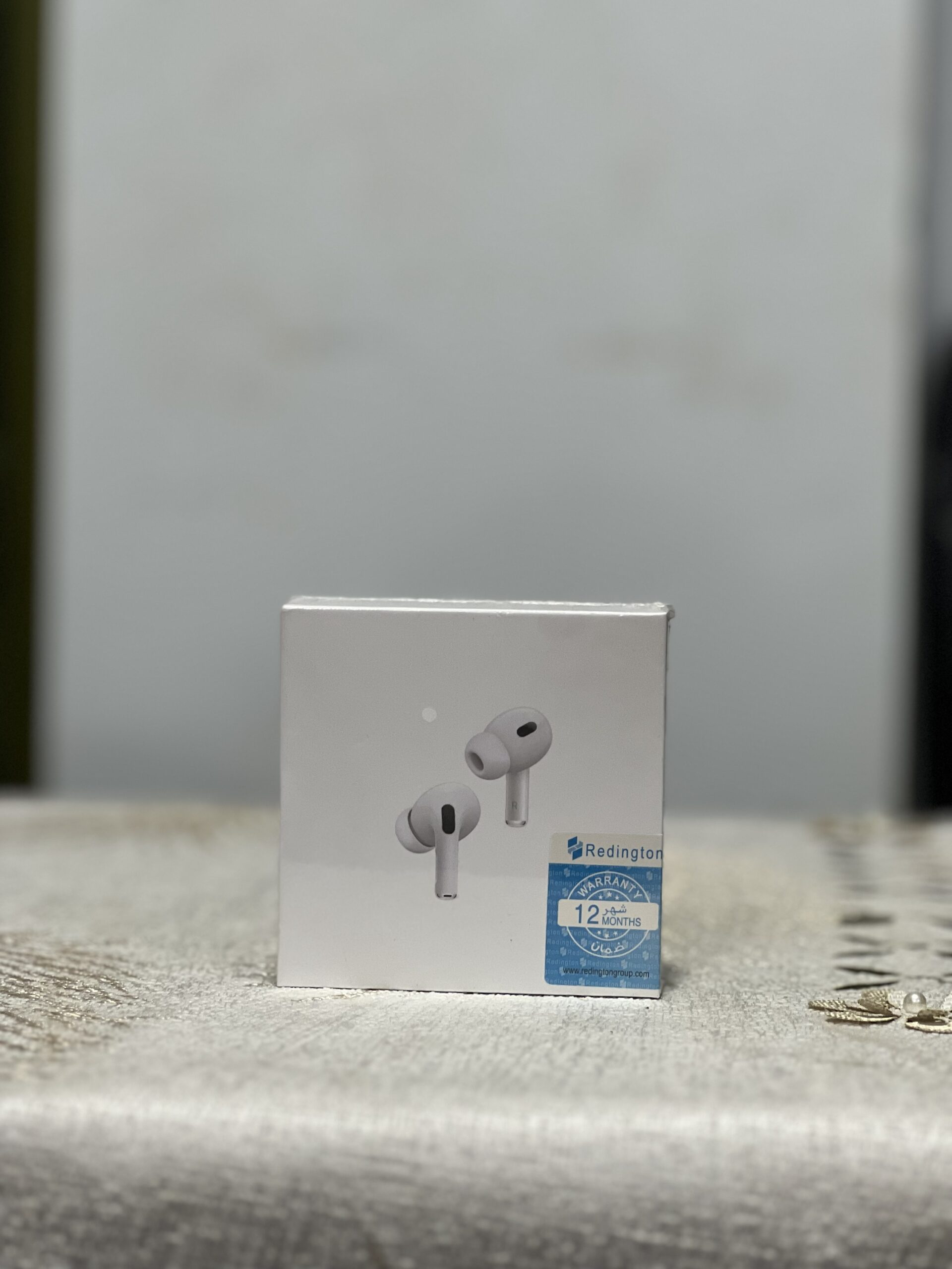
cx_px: 476
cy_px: 634
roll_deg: -2.5
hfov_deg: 19.1
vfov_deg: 25.3
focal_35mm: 77
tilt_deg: -1.1
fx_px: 2824
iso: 125
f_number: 2.8
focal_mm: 9
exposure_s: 1/33
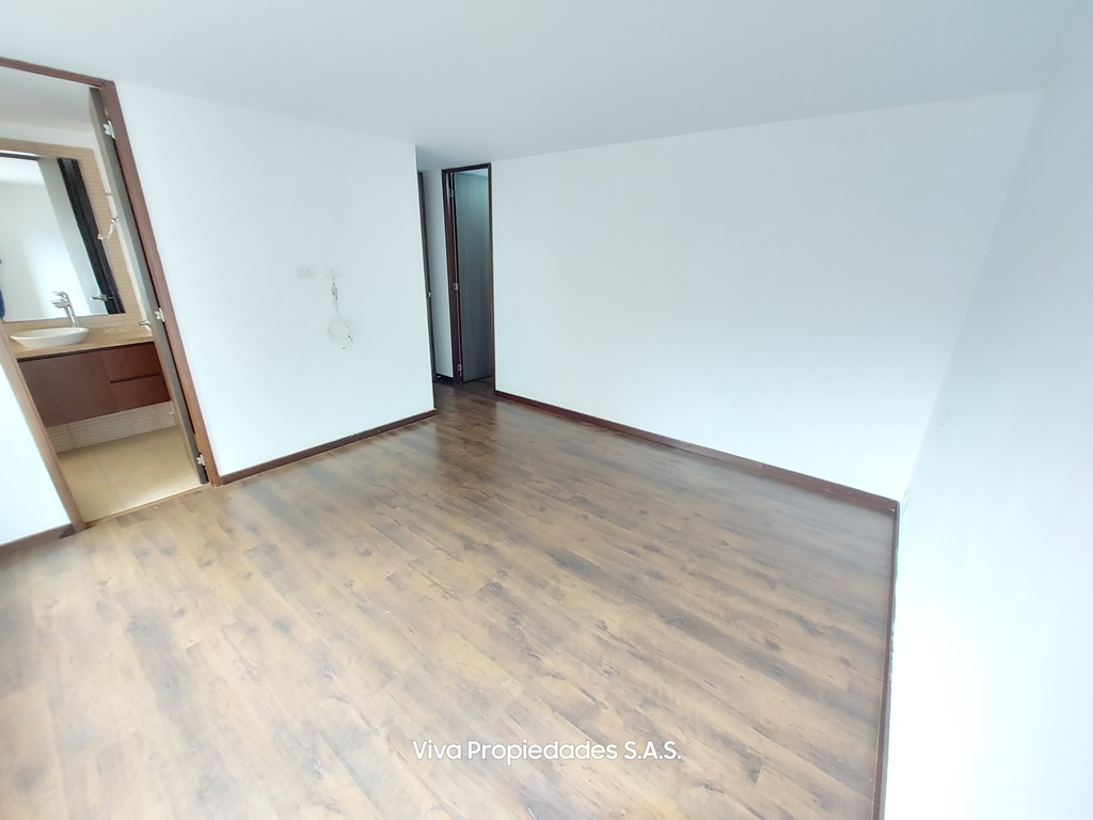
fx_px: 410
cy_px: 410
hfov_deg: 106.2
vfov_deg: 89.9
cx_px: 546
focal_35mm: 13
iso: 400
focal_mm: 1.74
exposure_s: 1/30
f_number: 2.2
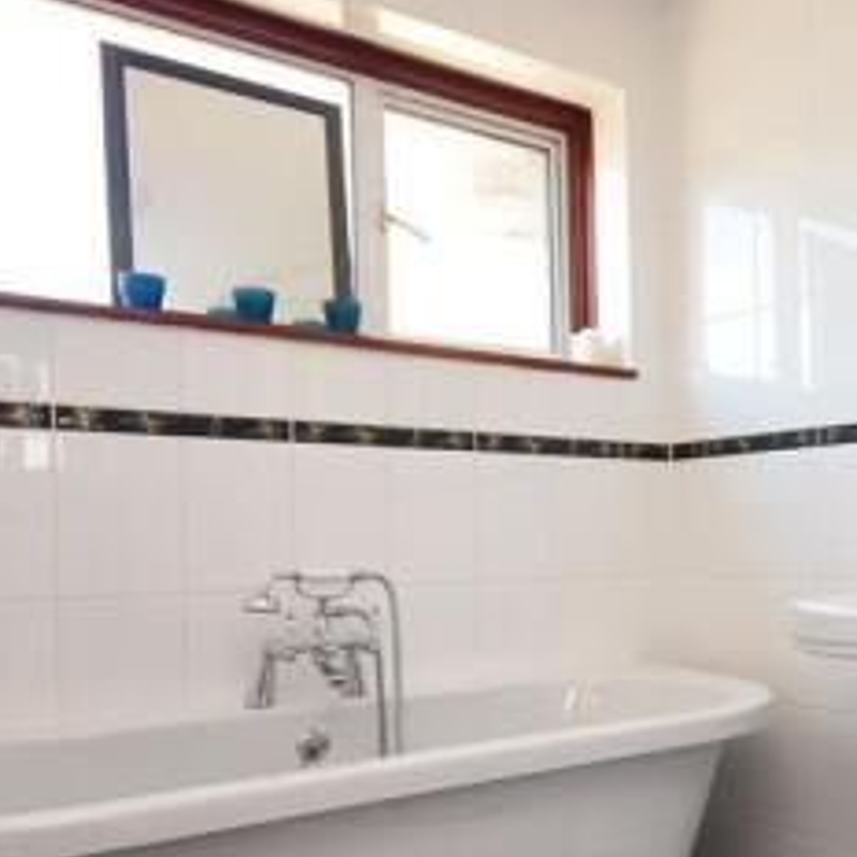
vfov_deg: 45.7
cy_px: 536
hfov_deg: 42.3
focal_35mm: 36
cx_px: 768
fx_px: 1008
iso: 200
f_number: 5
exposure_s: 1/30
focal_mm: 10
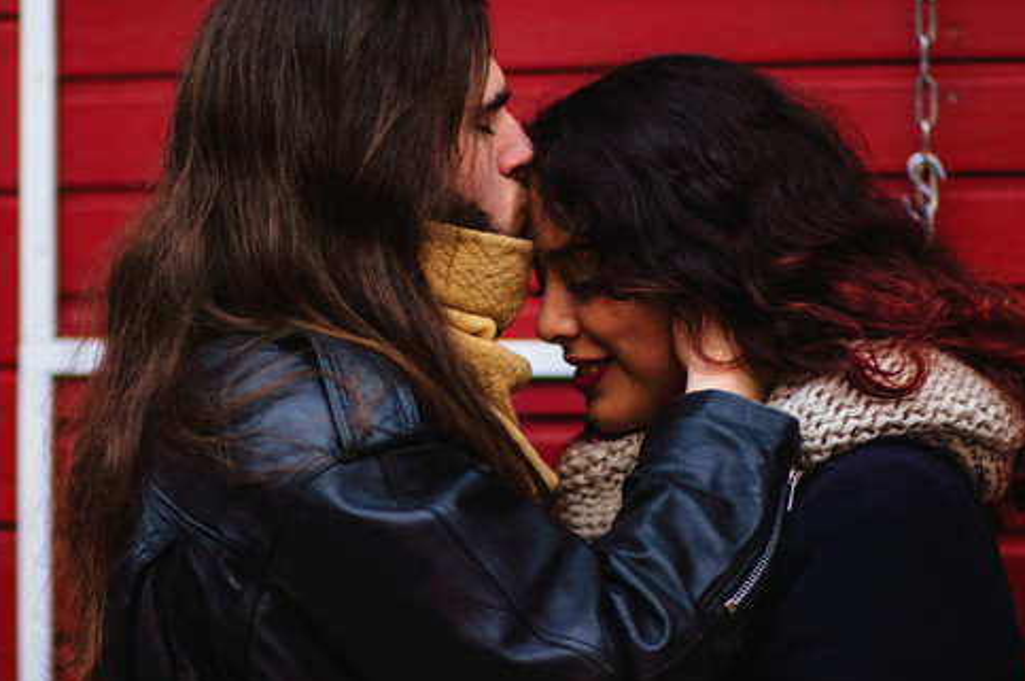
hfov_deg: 13.2
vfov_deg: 8.8
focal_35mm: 156
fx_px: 4426
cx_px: 548
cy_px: 312
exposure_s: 1/320
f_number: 1.4
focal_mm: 85
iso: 200
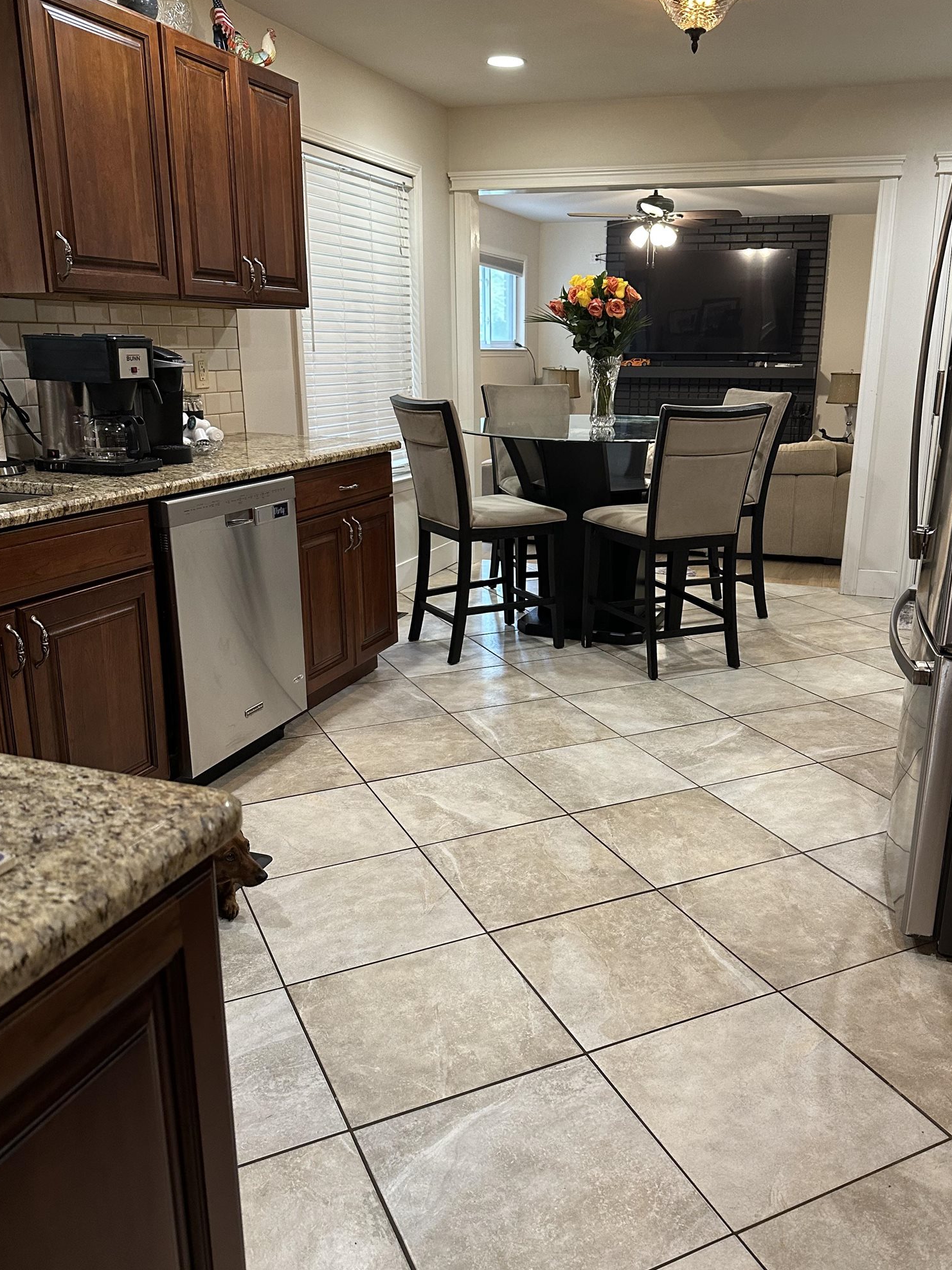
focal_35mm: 28
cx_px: 539
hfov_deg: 49.6
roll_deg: -0.9
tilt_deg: -16.3
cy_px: 642
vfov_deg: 63.4
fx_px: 1027
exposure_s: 1/60
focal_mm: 6.86
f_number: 1.78
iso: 320
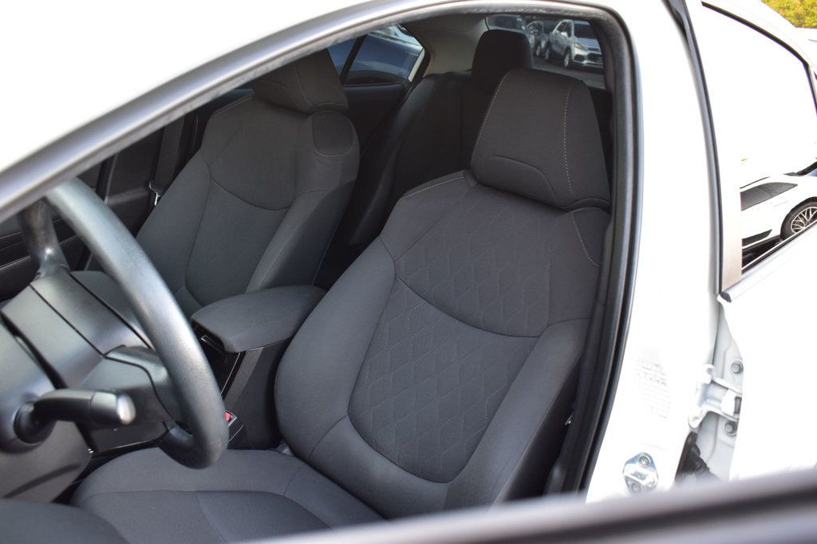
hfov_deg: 59.5
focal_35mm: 32
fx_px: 715
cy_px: 272
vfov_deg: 41.7
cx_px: 408
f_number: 6.3
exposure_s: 1/15
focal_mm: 21
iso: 450
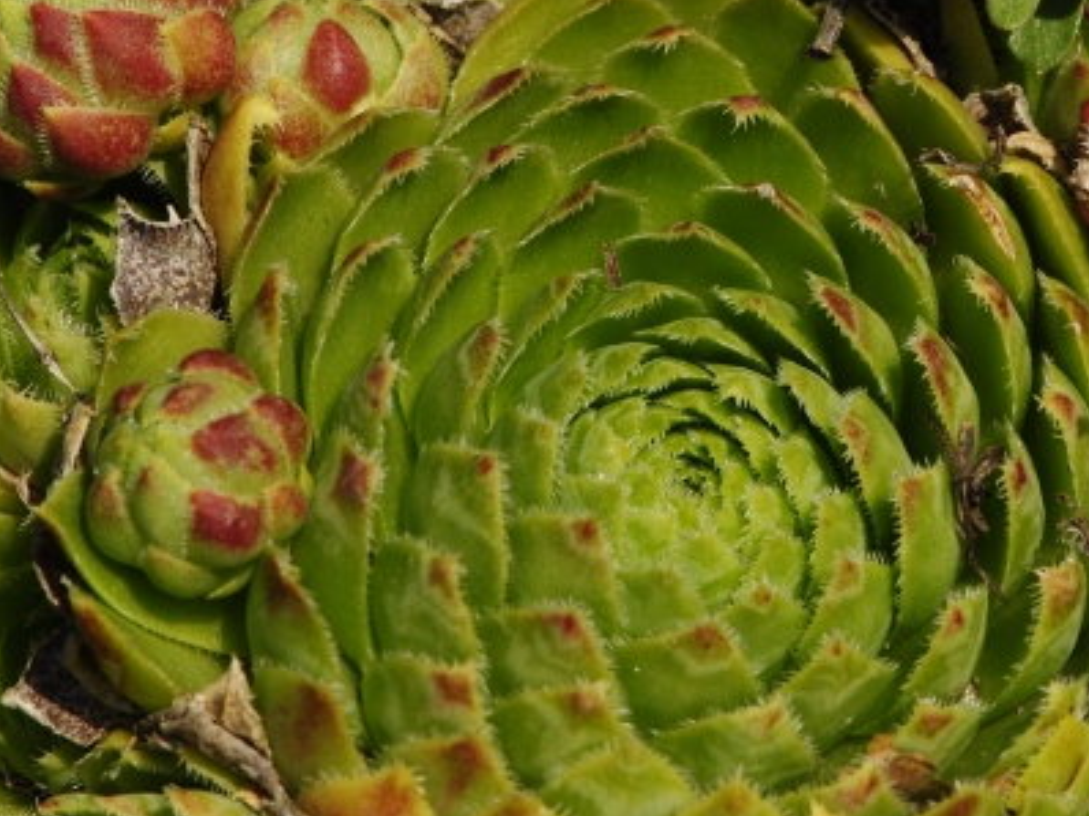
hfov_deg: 8.0
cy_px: 222
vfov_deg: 6.0
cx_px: 1067
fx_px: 7765
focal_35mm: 247
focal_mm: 85
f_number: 13
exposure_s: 1/320
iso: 200
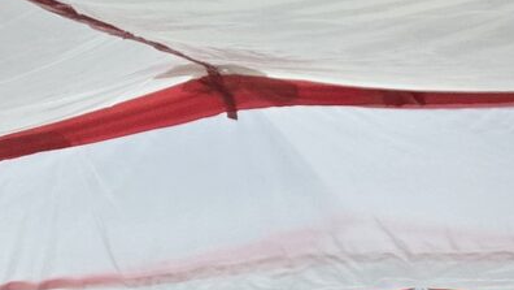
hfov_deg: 18.6
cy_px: 804
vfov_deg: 9.0
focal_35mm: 114
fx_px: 1554
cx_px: 421
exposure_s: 1/180
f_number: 1.8
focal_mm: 5.4
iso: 200
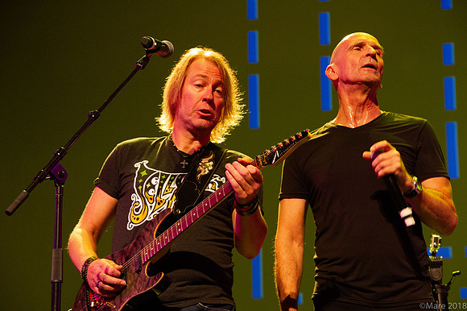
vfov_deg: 10.1
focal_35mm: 135
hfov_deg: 15.2
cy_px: 156
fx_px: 1750
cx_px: 234
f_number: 7.1
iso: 8000
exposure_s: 1/200
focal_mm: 135
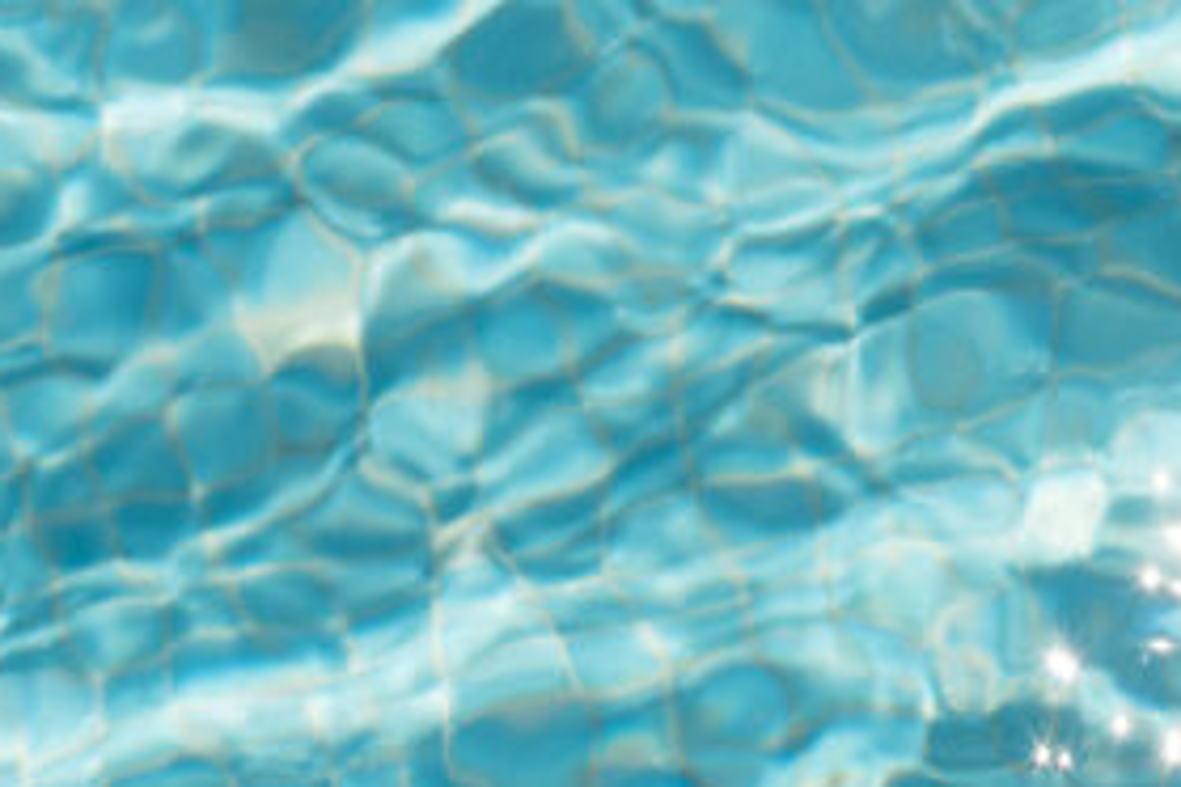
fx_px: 9021
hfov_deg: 7.4
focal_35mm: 275
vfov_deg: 5.0
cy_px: 802
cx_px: 1736
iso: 100
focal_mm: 50
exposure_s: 1/800
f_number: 7.1
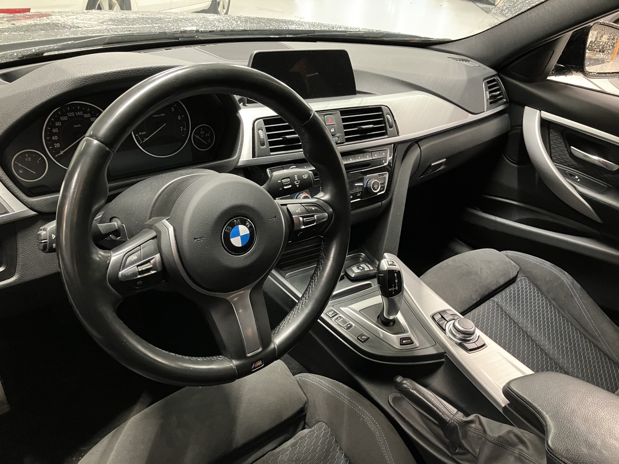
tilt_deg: -31.1
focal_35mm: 28
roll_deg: -5.9
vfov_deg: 49.7
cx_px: 310
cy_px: 232
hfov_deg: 63.4
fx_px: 501
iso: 640
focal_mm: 3.99
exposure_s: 1/30
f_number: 1.8
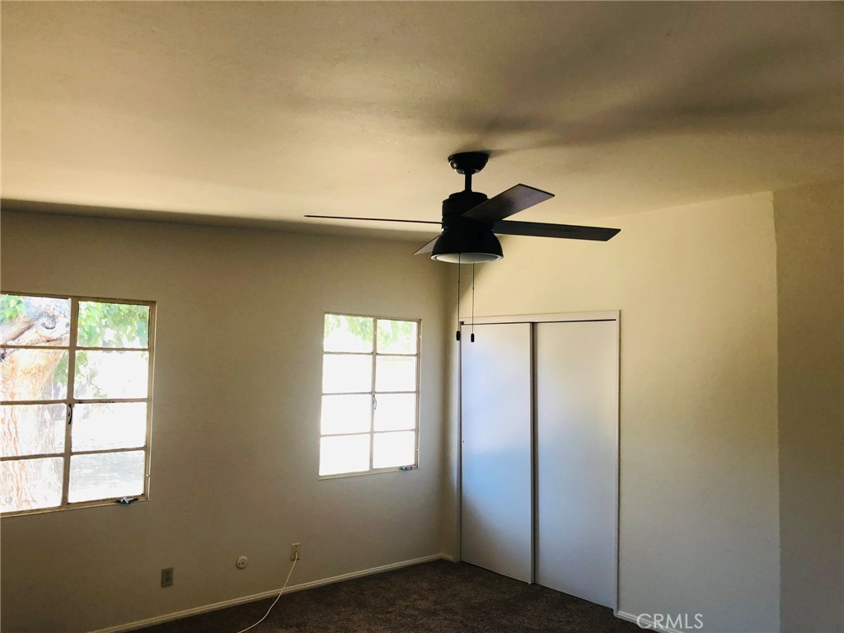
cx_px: 422
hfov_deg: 63.4
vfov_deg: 49.7
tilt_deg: +3.2
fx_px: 683
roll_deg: -0.6
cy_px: 316
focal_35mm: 28
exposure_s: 1/30
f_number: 1.8
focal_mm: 3.99
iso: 25
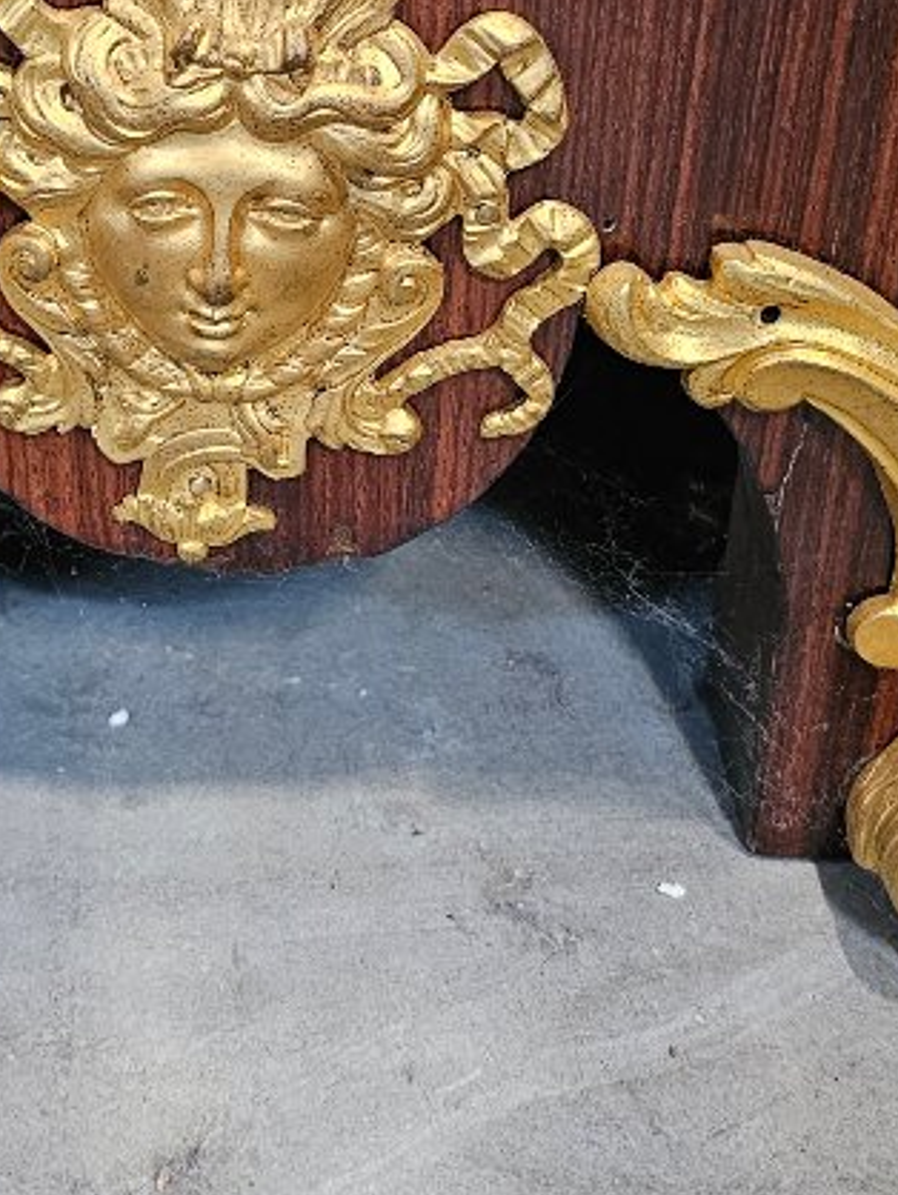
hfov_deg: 22.2
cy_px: 329
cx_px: 283
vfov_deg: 29.0
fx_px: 2281
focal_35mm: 66
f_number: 1.7
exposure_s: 1/100
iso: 800
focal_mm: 6.3
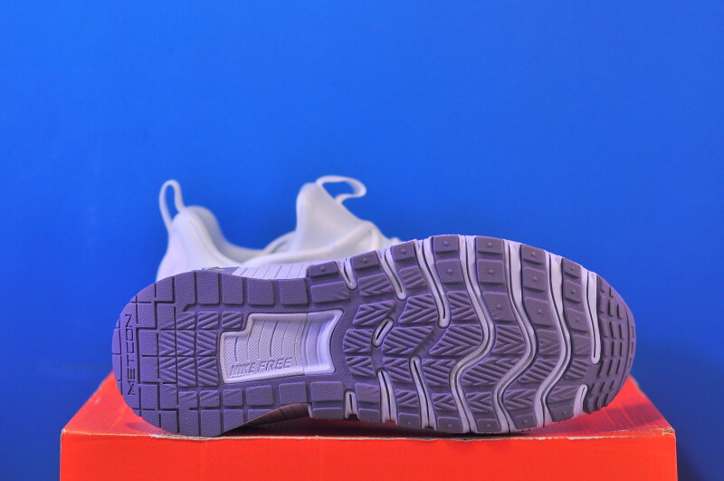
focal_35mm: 75
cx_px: 362
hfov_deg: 27.0
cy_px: 240
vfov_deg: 18.1
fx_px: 1506
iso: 250
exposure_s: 1/320
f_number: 2.8
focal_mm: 50
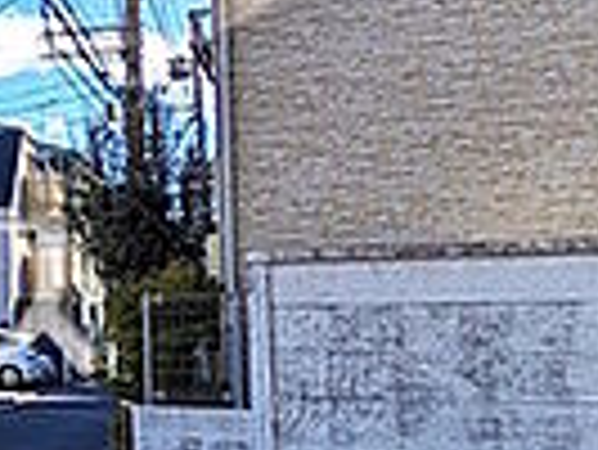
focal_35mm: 63
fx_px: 1089
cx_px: -382
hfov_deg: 22.6
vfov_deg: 23.2
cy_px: 288
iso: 50
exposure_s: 1/1119
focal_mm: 1.83
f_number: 2.2
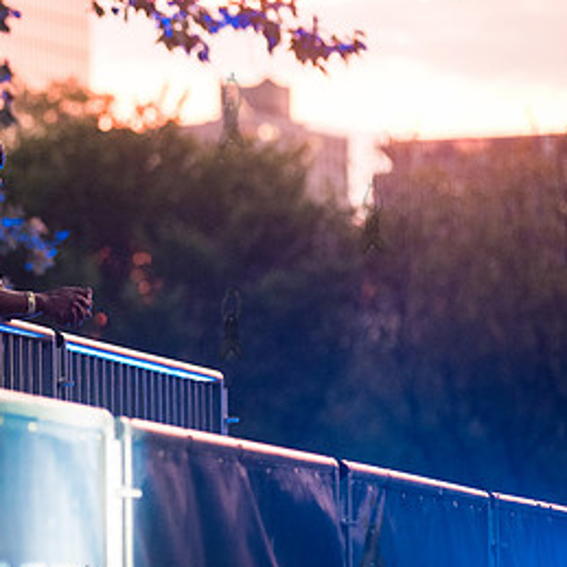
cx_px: -53
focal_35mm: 276
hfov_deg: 6.3
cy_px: 216
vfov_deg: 6.3
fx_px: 5115
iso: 5000
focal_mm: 145
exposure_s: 1/125
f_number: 3.5
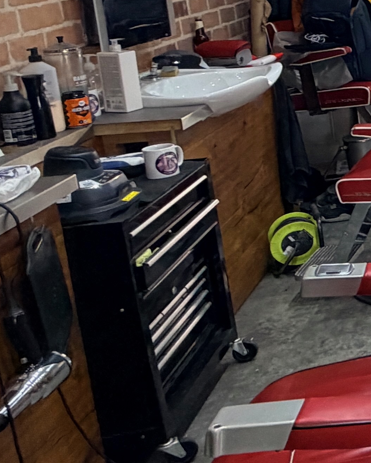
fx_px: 810
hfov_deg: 16.5
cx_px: 811
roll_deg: +0.7
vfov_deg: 30.9
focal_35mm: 59
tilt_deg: -9.9
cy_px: 73
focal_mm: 2.22
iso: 160
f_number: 2.2
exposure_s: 1/50
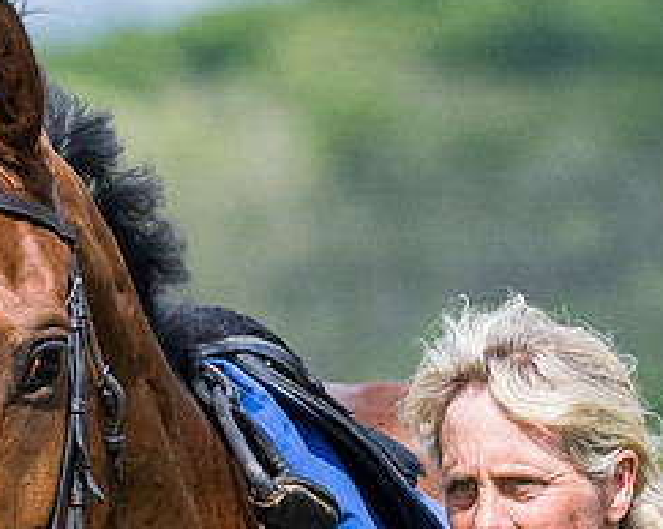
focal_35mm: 798
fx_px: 15646
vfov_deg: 1.9
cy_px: 510
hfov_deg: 2.4
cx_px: 167
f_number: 4
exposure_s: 1/8000
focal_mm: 160
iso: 800
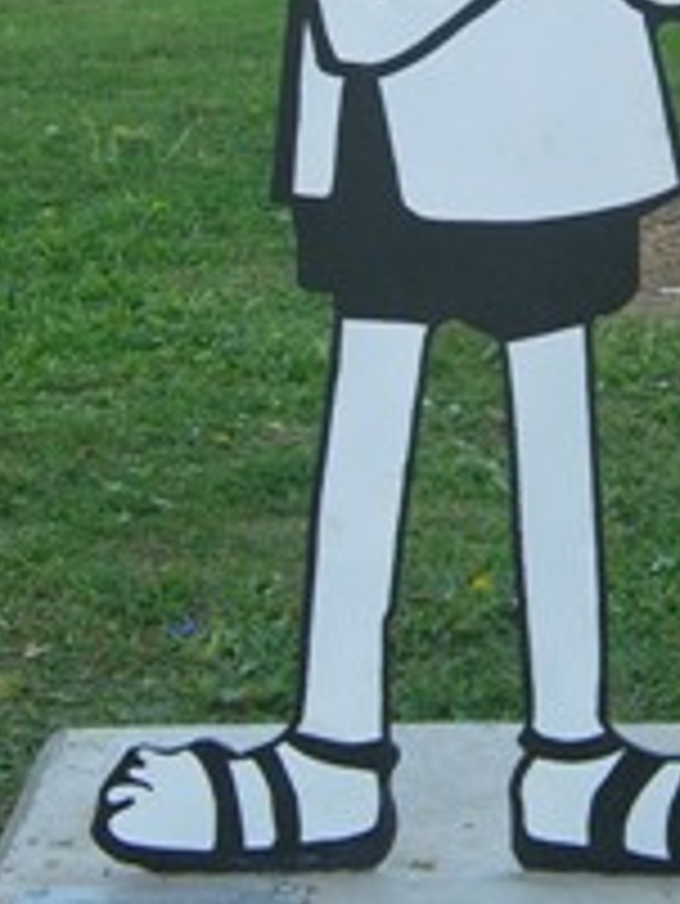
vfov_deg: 12.3
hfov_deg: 9.3
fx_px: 4160
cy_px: 130
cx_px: 435
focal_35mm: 159
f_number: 3.2
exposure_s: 1/95
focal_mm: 10.6
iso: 50
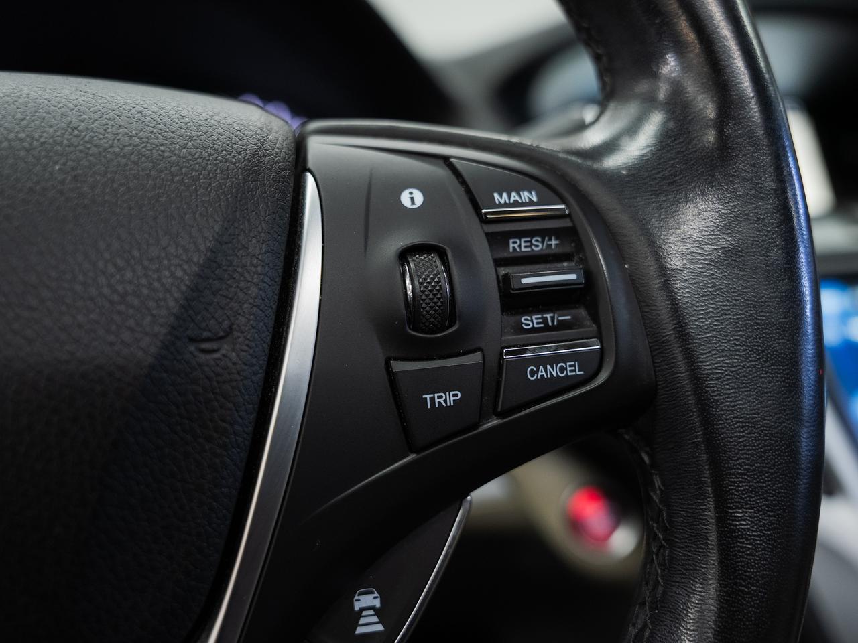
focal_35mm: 31
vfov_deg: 45.5
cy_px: 322
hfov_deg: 58.5
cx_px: 429
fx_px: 767
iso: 640
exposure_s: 1/50
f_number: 3.5
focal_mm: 28.6
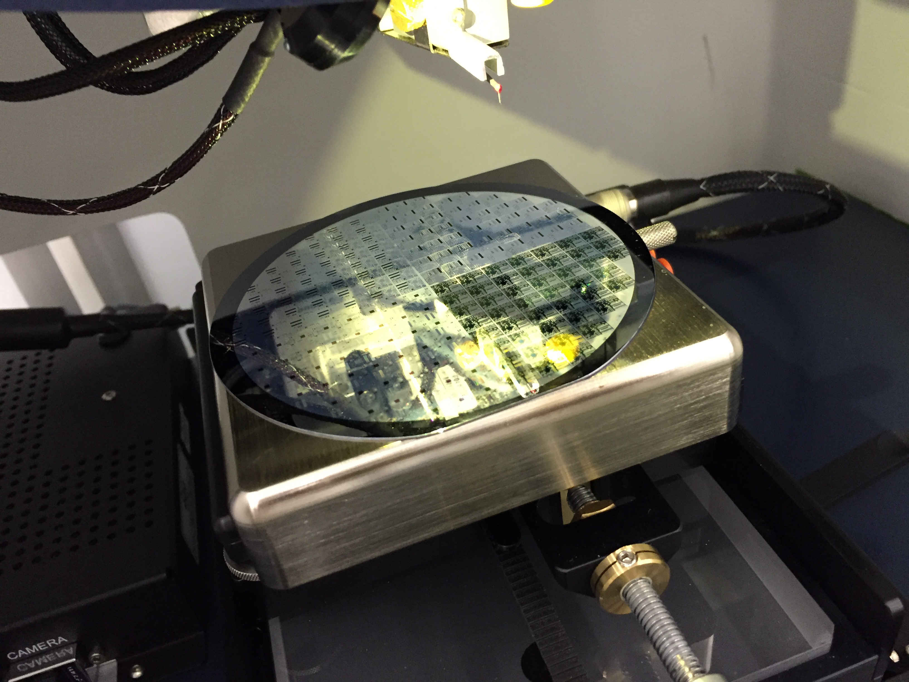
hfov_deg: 61.7
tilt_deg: -36.6
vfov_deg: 48.2
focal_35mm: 29
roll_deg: +10.3
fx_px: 762
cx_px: 454
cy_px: 341
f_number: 2.2
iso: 250
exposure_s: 1/30
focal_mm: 4.15
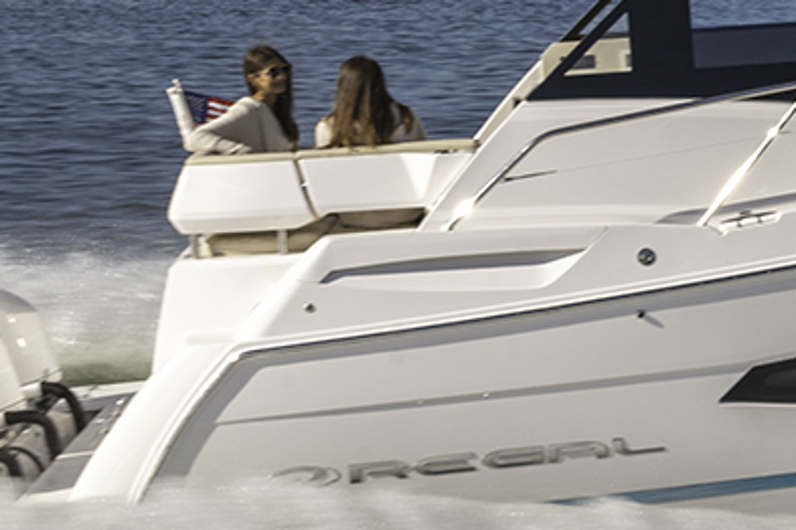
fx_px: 2432
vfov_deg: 12.3
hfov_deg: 17.2
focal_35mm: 110
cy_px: 3
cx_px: 1110
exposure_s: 1/80
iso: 50
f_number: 18
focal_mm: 24
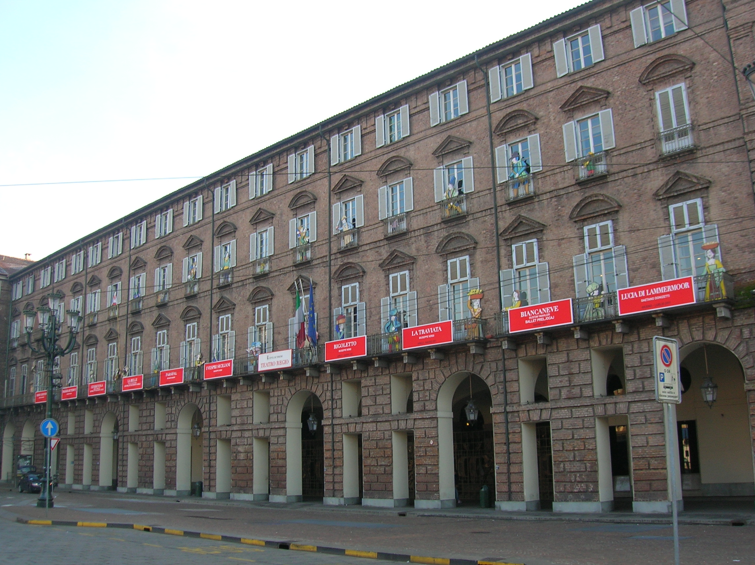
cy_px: 282
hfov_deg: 54.0
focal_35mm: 34
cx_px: 378
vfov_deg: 41.7
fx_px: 741
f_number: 4.9
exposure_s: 1/52.6
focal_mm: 5.7
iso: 50
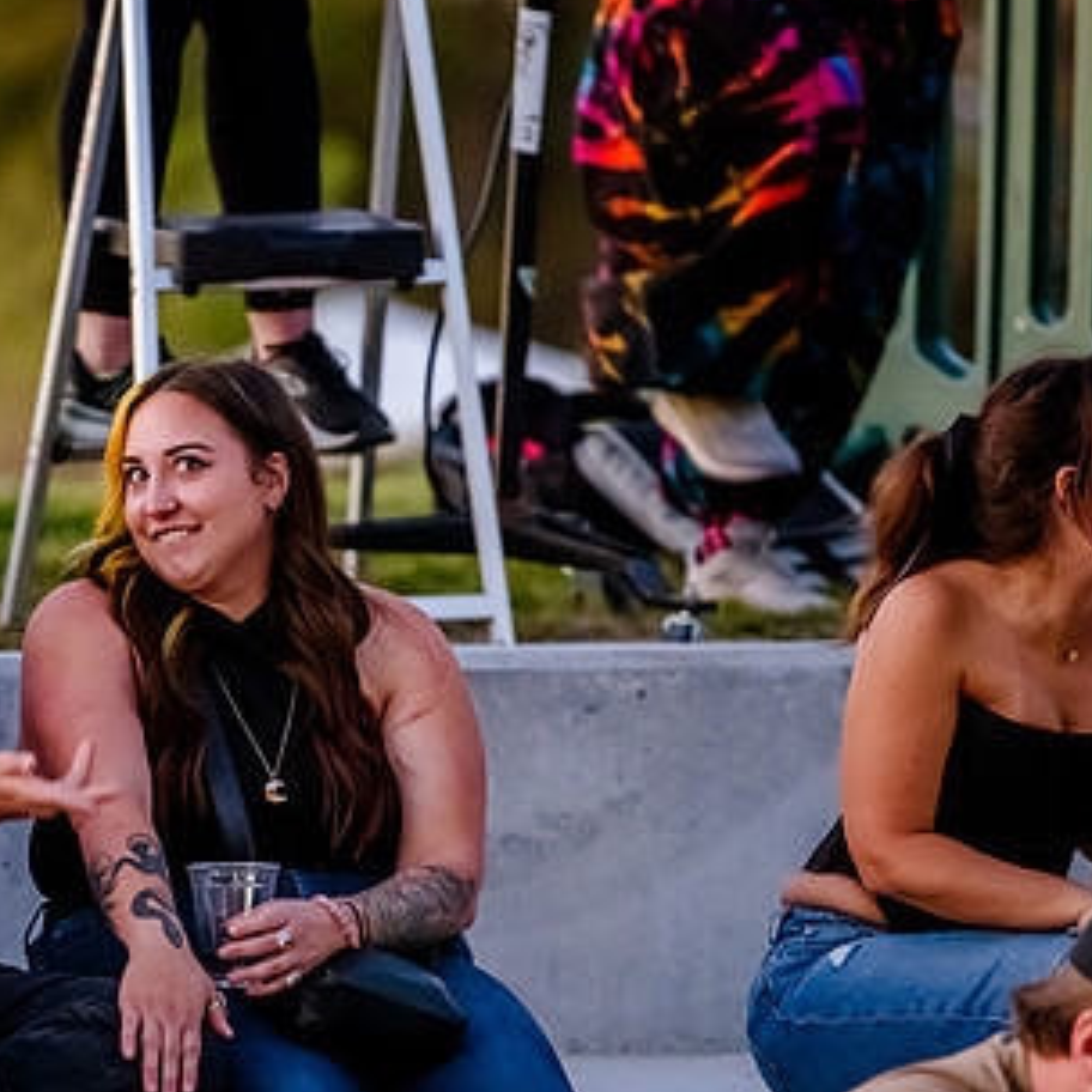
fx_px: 12634
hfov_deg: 4.9
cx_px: 277
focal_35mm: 354
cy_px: 699
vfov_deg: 4.9
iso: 6400
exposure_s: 1/125
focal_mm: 200
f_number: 2.8
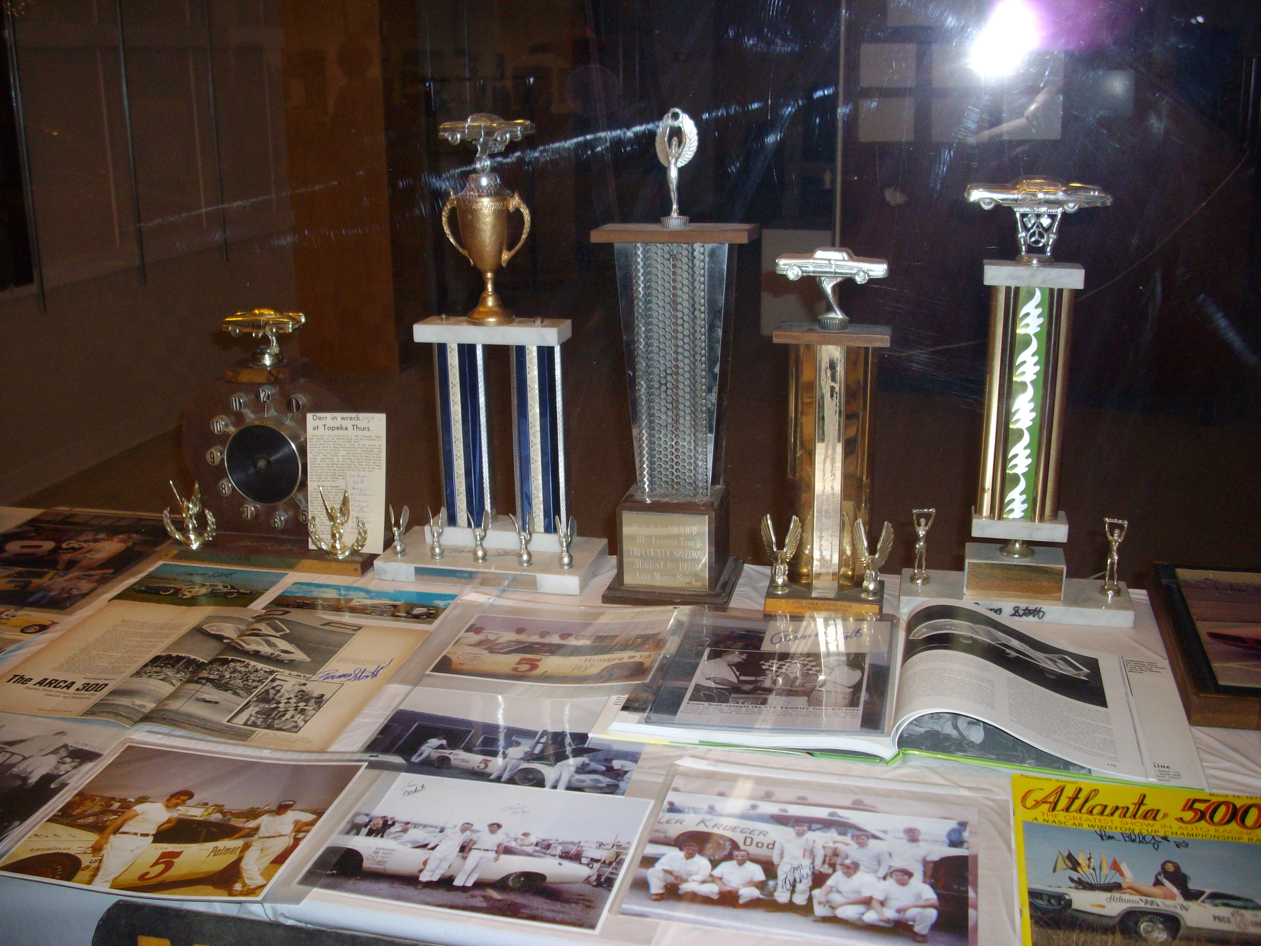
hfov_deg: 50.1
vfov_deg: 38.7
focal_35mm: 37
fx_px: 1348
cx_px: 630
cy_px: 473
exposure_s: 1/50
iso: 160
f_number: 2.8
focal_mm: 6.2
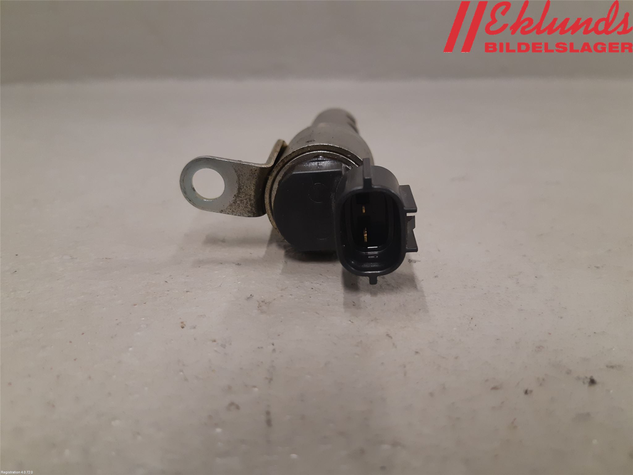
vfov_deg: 53.1
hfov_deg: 67.3
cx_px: 316
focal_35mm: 26
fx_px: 475
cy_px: 238
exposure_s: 1/50
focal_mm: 3.93
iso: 160
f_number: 1.7
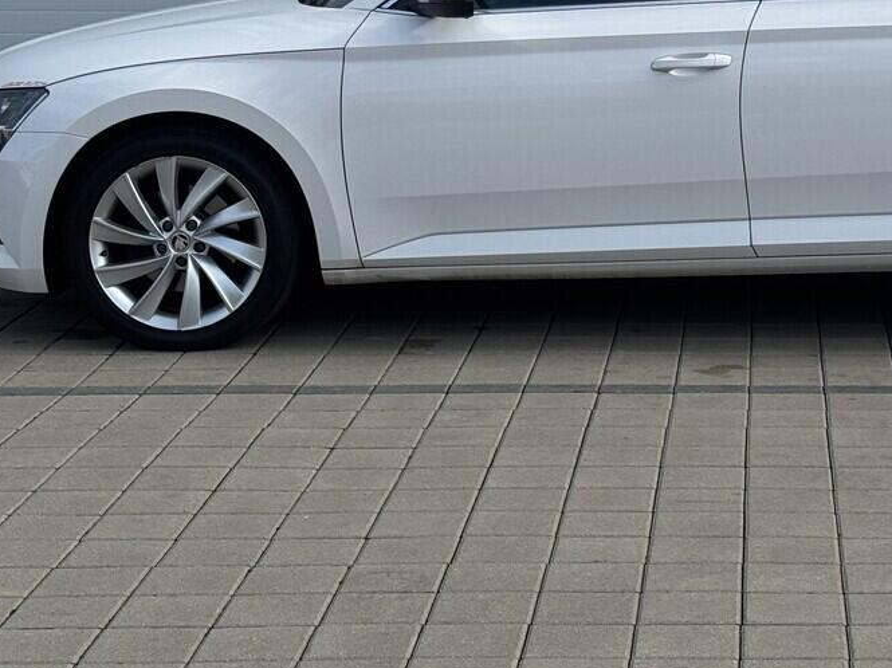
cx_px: 742
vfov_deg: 14.1
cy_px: 48
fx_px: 2678
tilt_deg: -4.5
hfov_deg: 18.7
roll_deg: +0.3
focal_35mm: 104
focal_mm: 6.76
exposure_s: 1/3425
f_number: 1.78
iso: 64
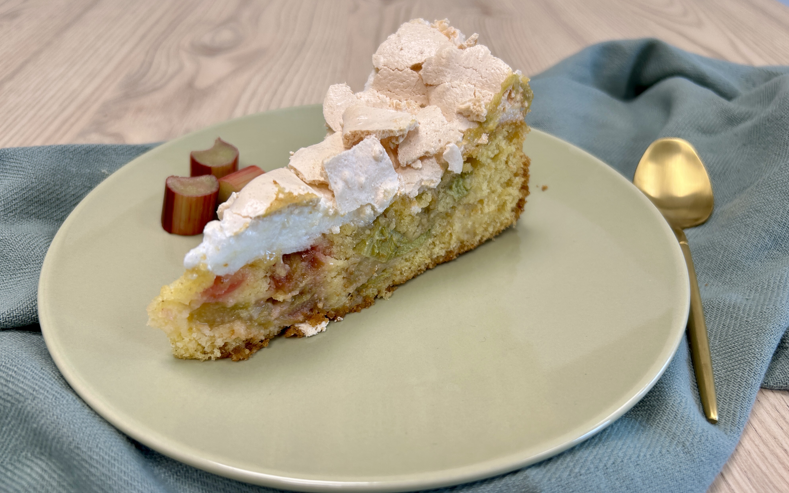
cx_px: 394
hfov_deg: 66.5
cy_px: 289
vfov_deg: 44.4
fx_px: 602
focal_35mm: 28
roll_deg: -1.0
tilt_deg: -39.2
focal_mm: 5.7
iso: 32
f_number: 1.5
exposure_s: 1/123
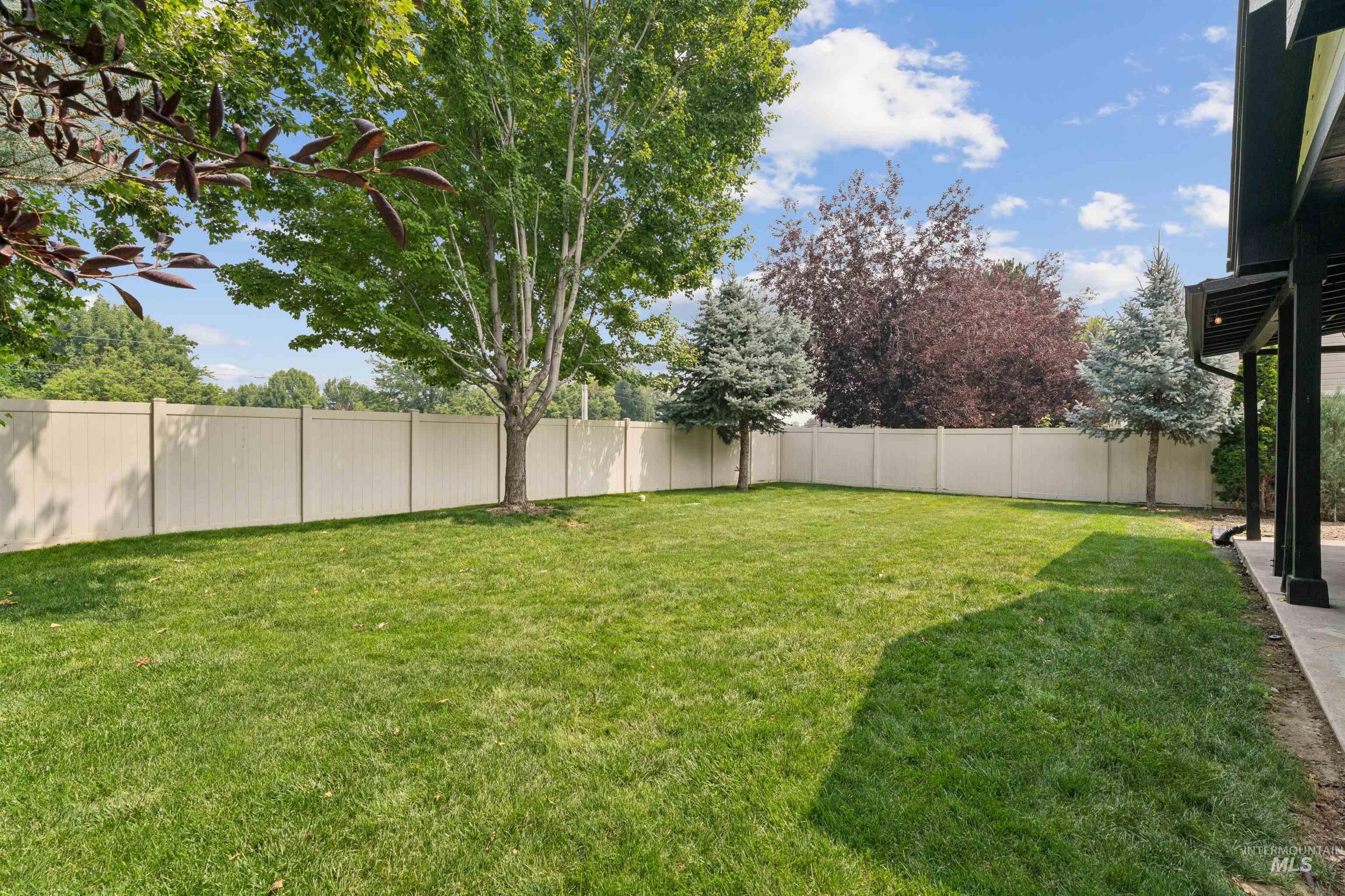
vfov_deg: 71.4
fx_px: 624
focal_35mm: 17
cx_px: 672
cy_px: 448
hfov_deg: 94.3
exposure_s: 1/200
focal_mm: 16.7
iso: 400
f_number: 13
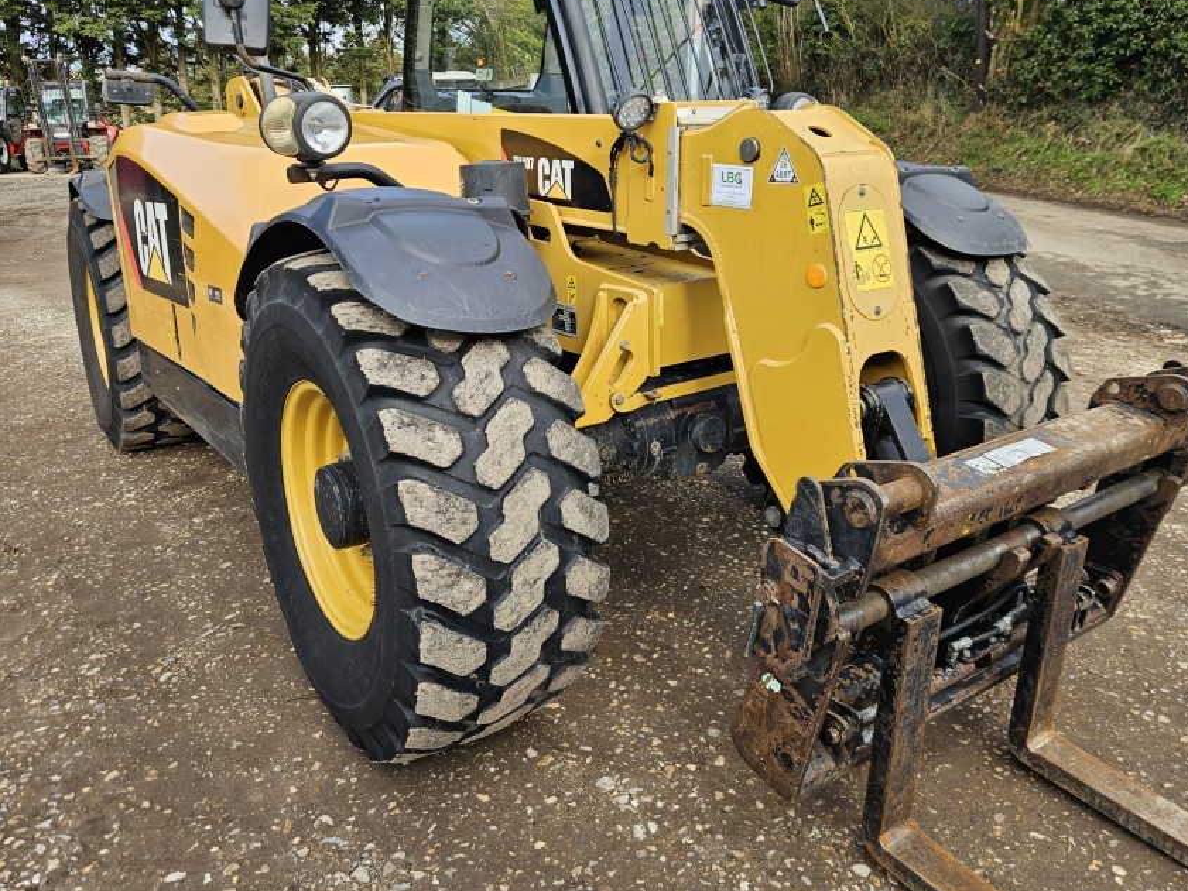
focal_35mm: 28
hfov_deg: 63.4
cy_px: 363
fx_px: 961
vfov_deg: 49.5
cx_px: 586
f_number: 1.8
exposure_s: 1/408
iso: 40
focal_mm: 5.4
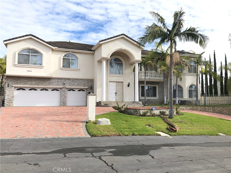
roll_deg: +0.2
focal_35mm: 28
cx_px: 116
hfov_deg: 63.4
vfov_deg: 49.7
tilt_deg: +4.8
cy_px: 86
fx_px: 187
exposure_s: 1/1919
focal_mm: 4
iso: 20
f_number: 1.8
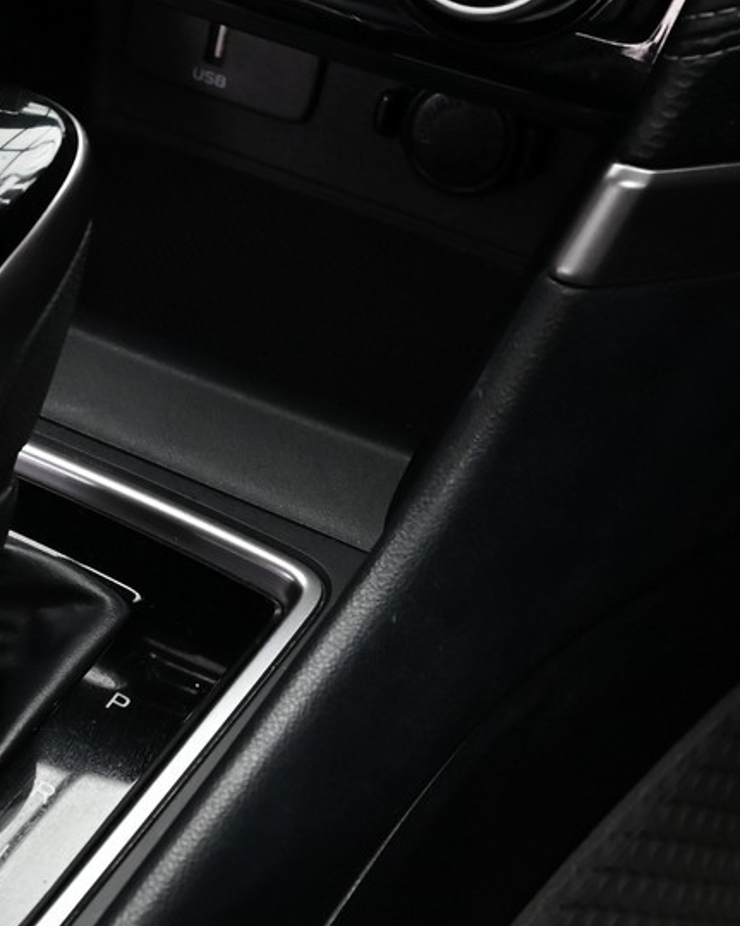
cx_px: -122
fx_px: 2519
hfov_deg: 16.1
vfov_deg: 20.8
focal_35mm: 92
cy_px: 556
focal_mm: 32.5
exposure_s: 1/45
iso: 1100
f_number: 5.6
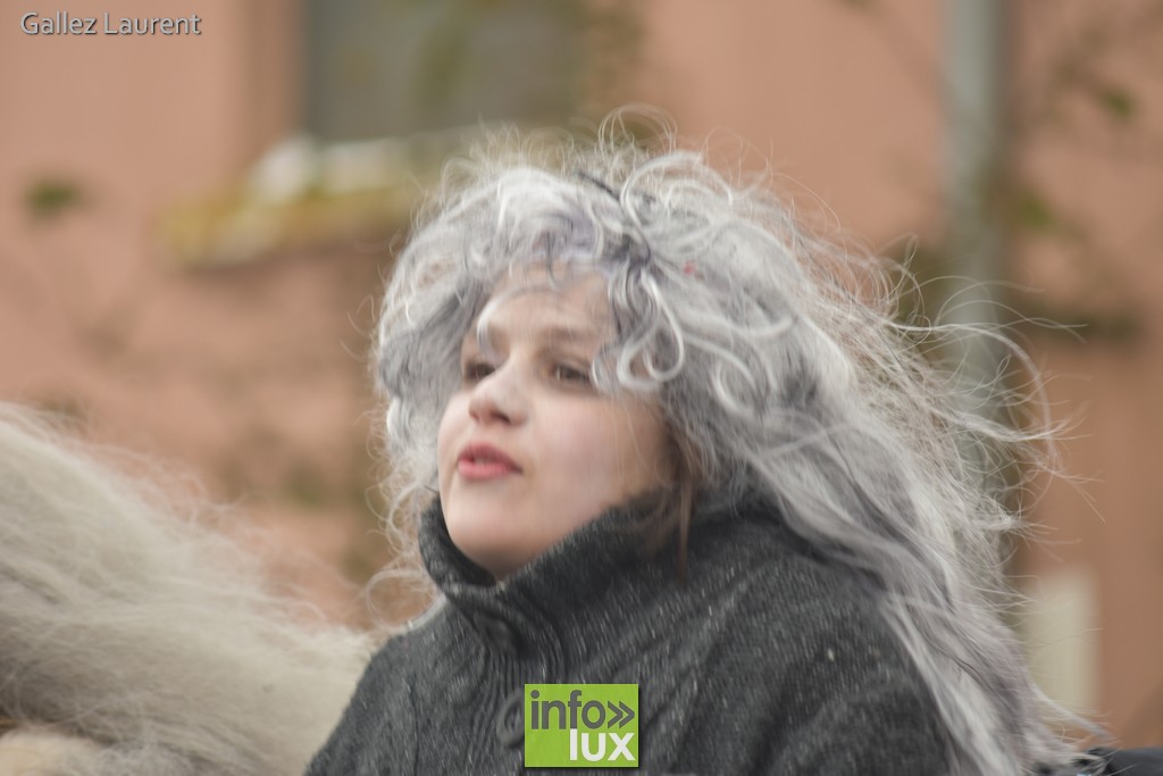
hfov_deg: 9.1
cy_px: 388
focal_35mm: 225
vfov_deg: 6.1
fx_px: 7269
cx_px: 582
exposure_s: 1/200
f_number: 3.5
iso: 320
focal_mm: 150
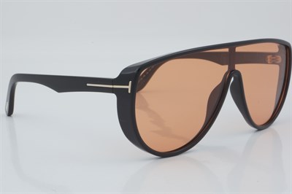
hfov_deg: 27.0
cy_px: 97
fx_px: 608
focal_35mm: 75
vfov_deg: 18.2
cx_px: 146
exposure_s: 1/4
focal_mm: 50
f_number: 29
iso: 100
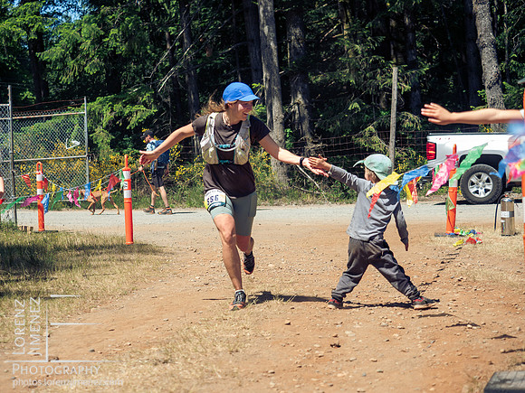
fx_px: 1213
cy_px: 196
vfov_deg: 18.4
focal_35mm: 80
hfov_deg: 24.4
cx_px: 262
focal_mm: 40
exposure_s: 1/2000
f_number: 2.8
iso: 200
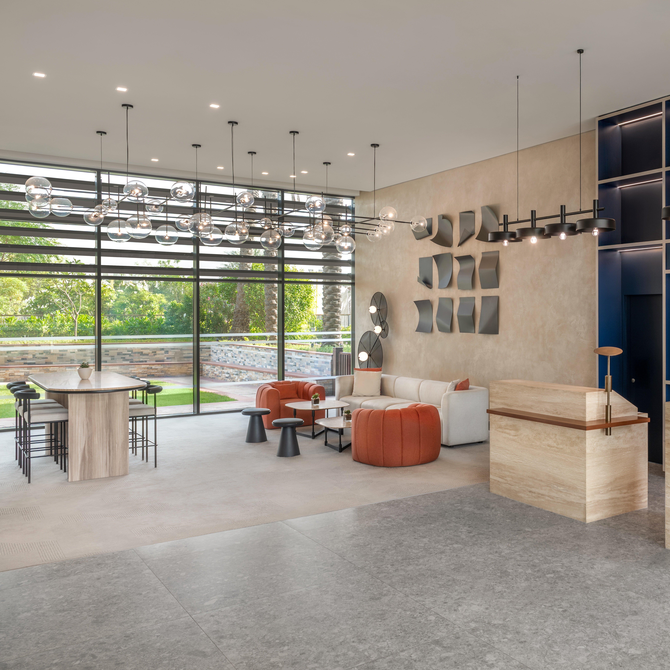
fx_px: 679
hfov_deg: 50.5
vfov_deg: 52.5
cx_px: 496
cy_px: 338
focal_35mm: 31
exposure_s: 1/6
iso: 64
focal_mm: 24
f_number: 7.1
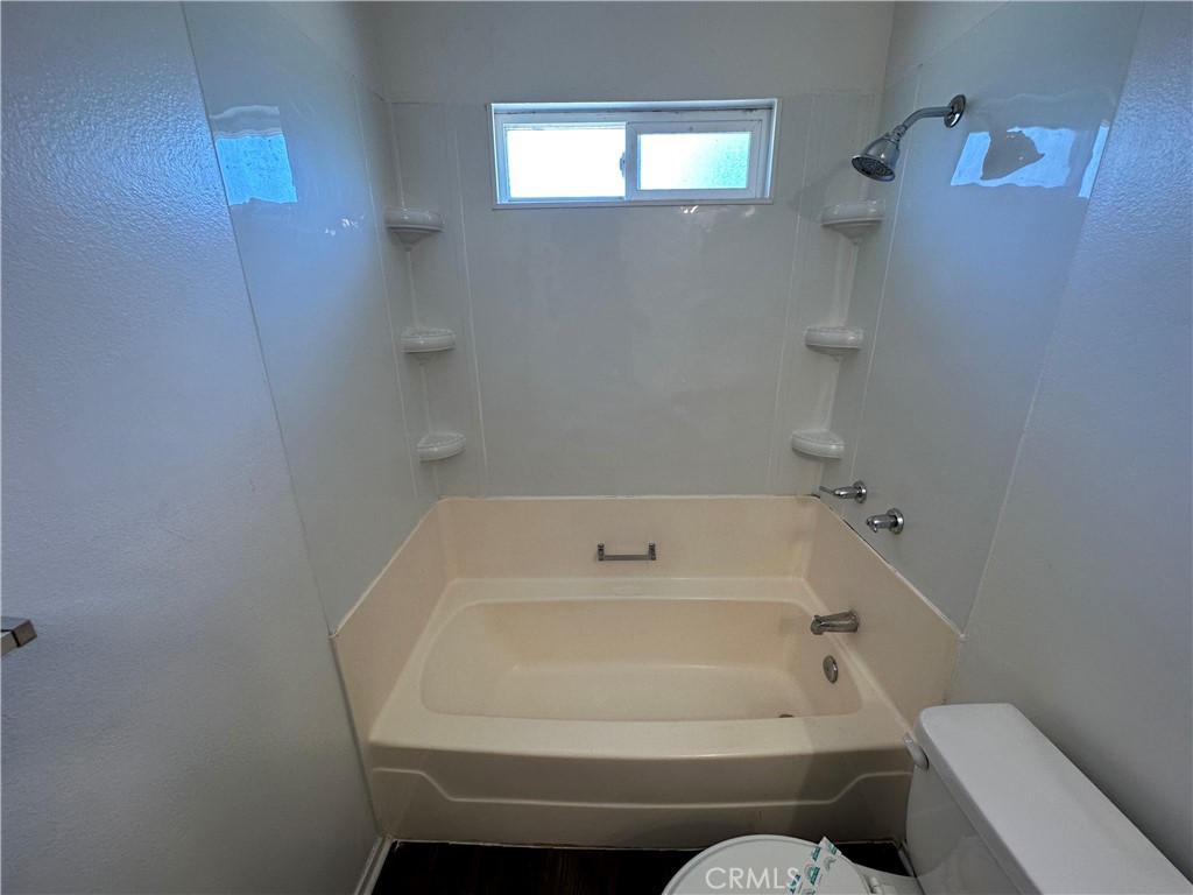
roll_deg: +0.5
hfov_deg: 102.1
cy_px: 448
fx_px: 482
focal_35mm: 14
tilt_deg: -18.9
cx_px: 596
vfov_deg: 85.7
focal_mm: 2.22
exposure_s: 1/120
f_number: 2.2
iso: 125
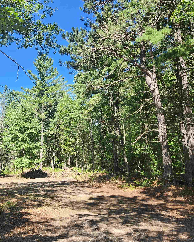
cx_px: 50
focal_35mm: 30
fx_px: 215
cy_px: 121
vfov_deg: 58.8
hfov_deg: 46.9
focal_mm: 5.54
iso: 25
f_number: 1.8
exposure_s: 1/381
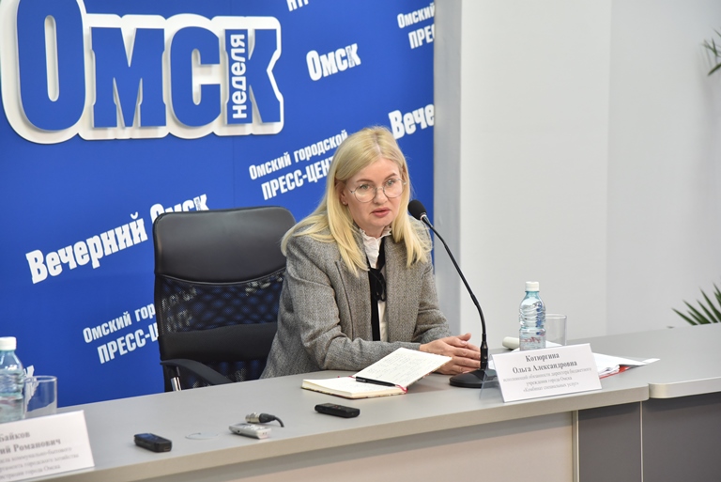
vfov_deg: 11.4
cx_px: 360
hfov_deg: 17.1
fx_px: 2405
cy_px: 241
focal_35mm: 120
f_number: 5
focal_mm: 120
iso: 1600
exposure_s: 1/160
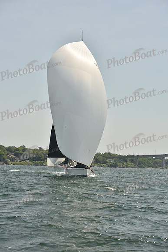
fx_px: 490
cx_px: 84
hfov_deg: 19.5
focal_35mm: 70
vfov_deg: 28.8
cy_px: 126
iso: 250
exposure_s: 1/640
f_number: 7.1
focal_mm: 70
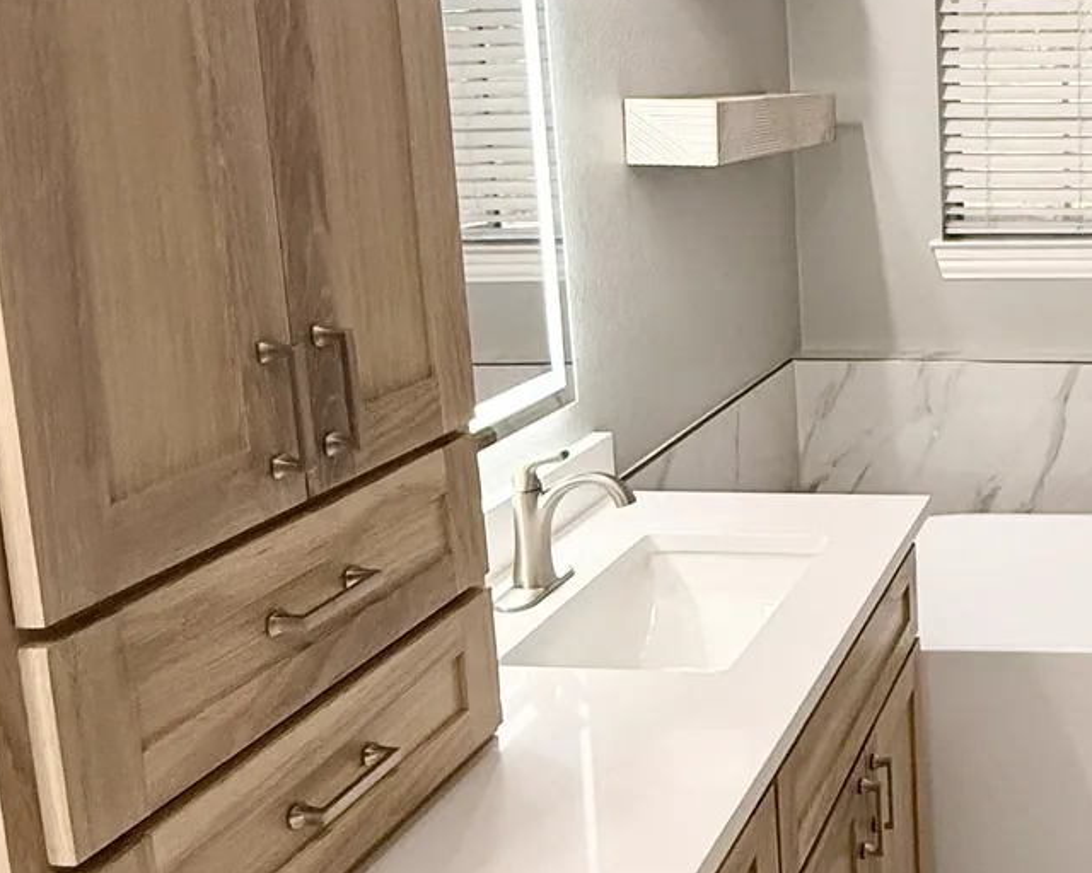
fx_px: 1325
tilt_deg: -7.0
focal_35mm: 41
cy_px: 263
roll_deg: +0.3
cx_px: 1083
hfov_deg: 39.6
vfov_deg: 36.0
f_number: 2.2
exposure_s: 1/120
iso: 200
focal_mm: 2.22
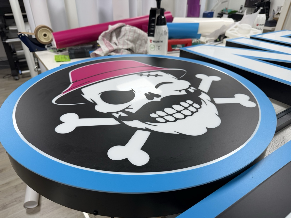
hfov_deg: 71.6
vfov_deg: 56.8
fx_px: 202
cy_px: 109
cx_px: 146
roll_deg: -0.2
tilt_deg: -30.0
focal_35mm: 24
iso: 50
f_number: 1.78
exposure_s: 1/100
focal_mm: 6.76
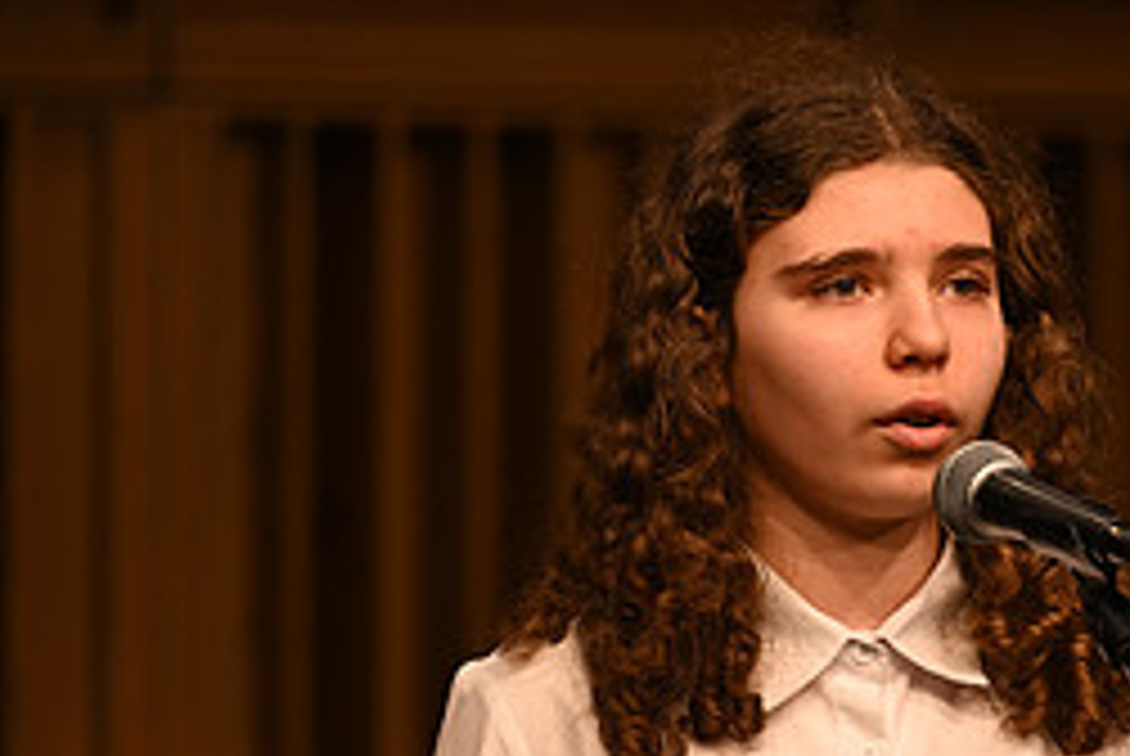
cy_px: 673
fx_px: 14518
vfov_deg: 3.0
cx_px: 1058
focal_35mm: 462
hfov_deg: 4.5
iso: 800
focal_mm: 200
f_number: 2.8
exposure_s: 1/400
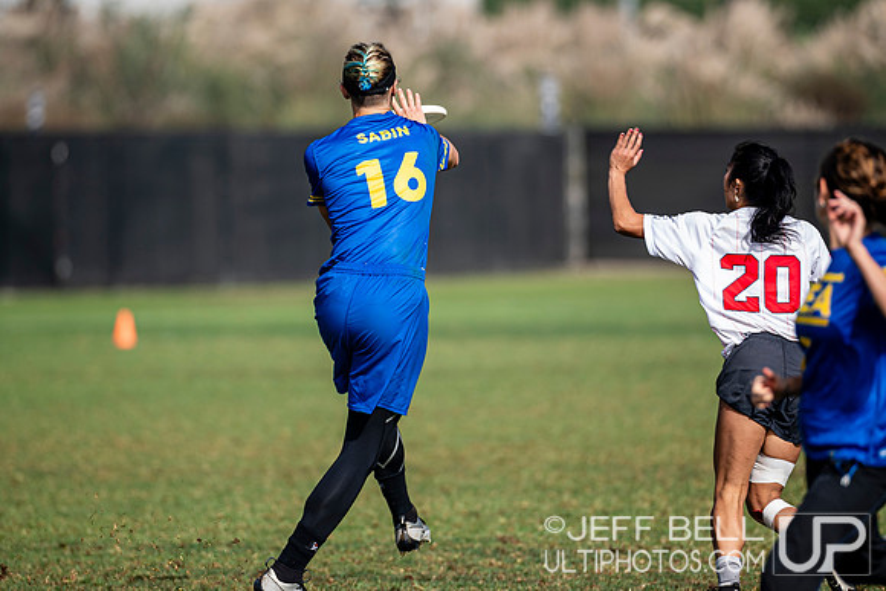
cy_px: 296
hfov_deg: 4.6
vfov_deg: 3.1
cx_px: 443
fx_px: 11077
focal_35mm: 450
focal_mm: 300
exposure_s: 1/1250
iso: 100
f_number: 3.2
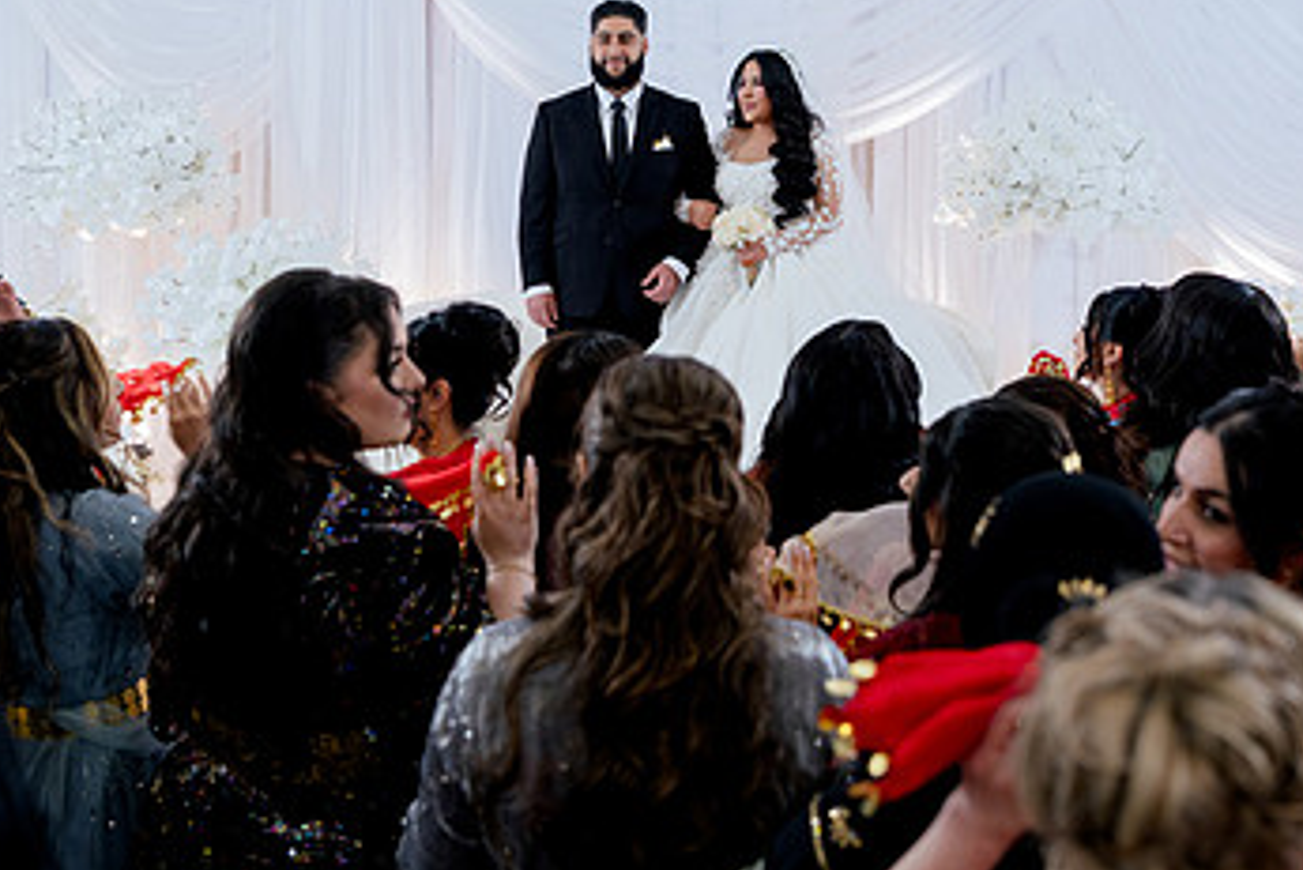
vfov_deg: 28.5
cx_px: 610
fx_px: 1702
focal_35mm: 47
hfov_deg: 41.9
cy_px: 314
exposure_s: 1/160
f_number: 2.8
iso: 800
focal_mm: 28
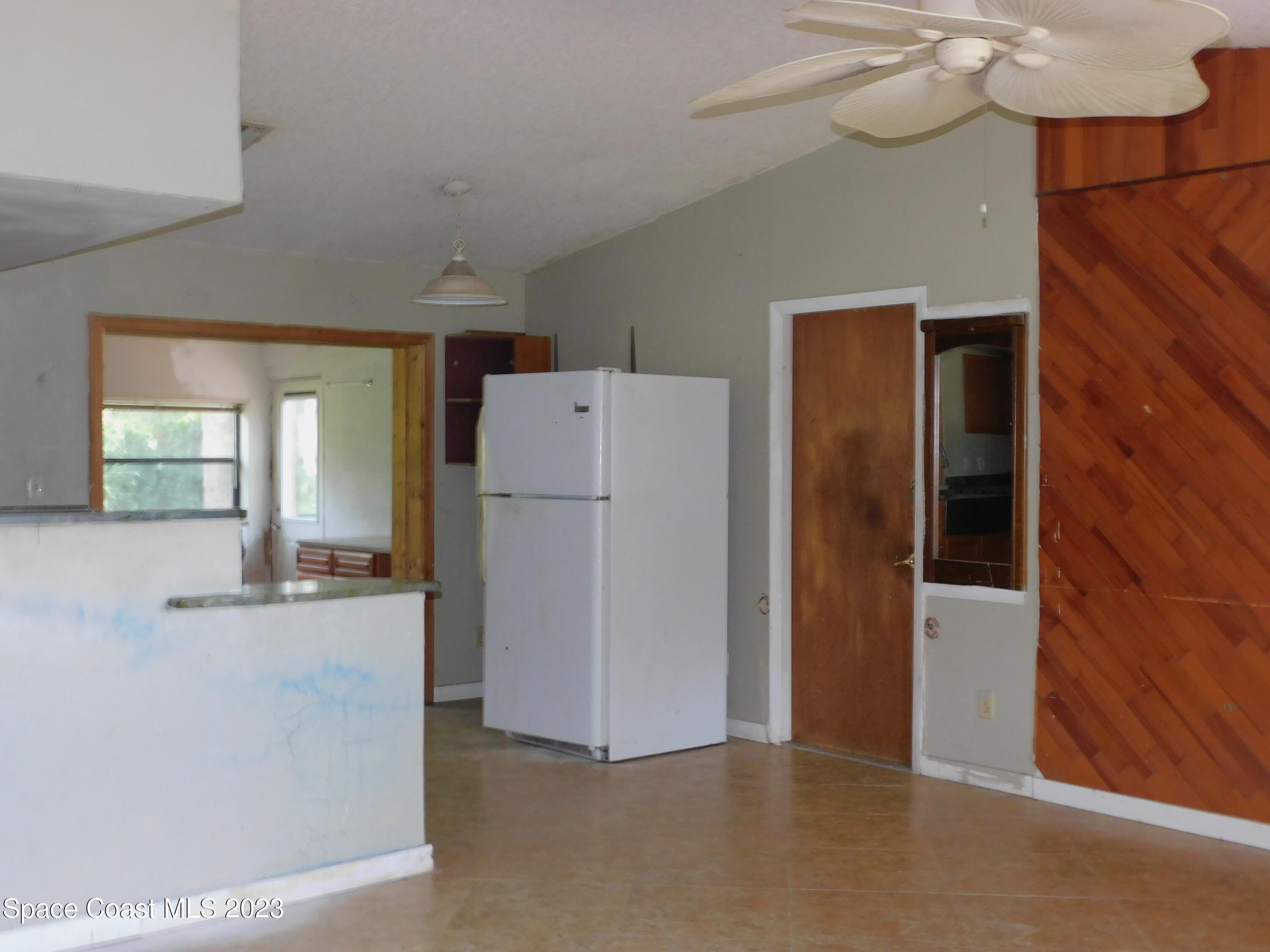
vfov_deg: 36.0
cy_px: 476
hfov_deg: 46.8
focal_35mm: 40
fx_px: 1468
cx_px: 635
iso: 250
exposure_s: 1/30
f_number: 3.8
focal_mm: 7.2
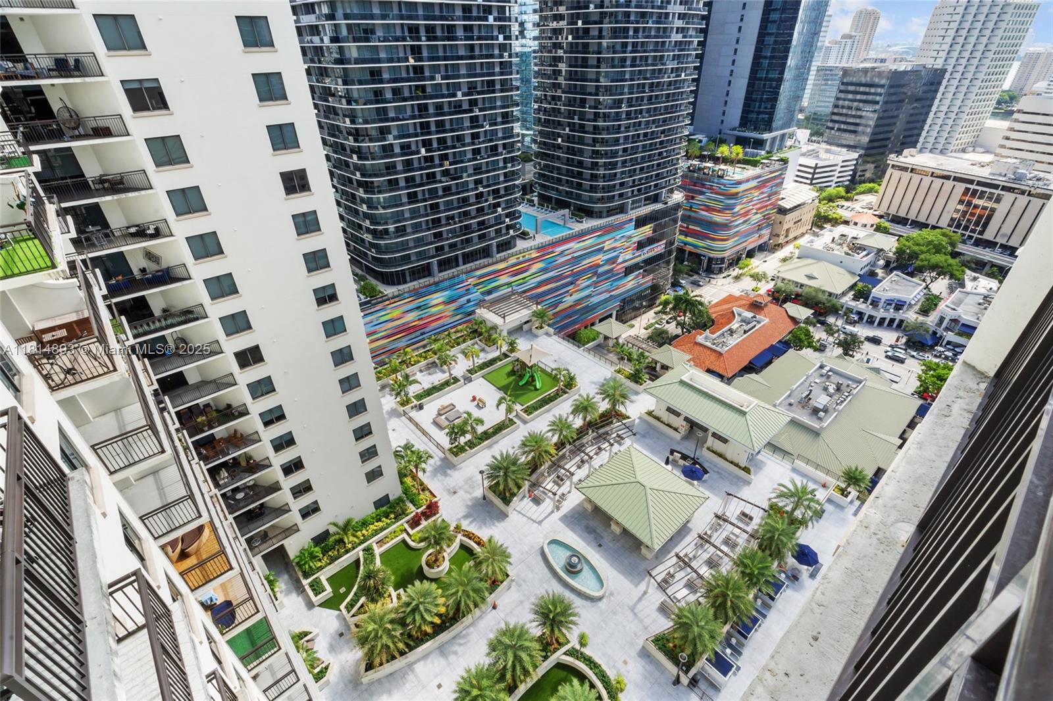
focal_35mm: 17
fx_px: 497
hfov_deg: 93.3
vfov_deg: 70.4
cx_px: 526
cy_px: 350
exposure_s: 1/60
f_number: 18
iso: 250
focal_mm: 17
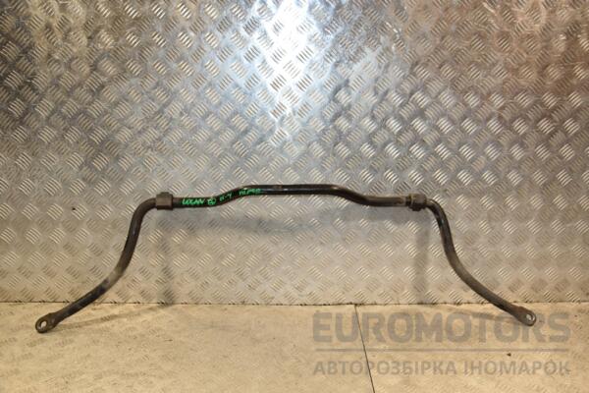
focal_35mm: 36
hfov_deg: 53.1
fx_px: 589
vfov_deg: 36.9
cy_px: 196
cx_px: 294
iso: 800
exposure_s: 1/200
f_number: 5
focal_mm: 24
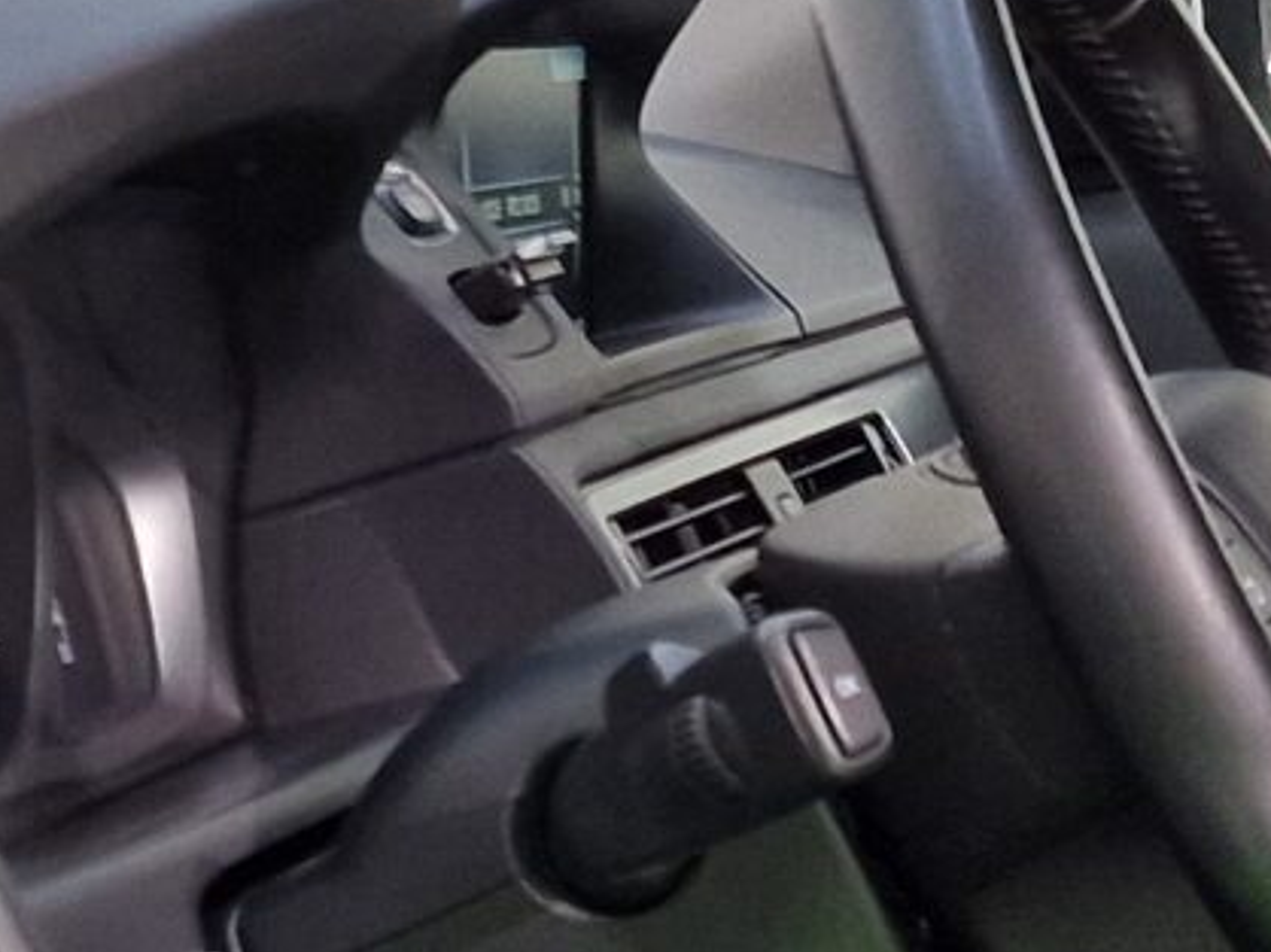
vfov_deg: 10.4
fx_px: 5174
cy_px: 1049
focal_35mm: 141
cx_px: 2174
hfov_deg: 12.9
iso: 160
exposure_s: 1/50
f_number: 1.8
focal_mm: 6.4
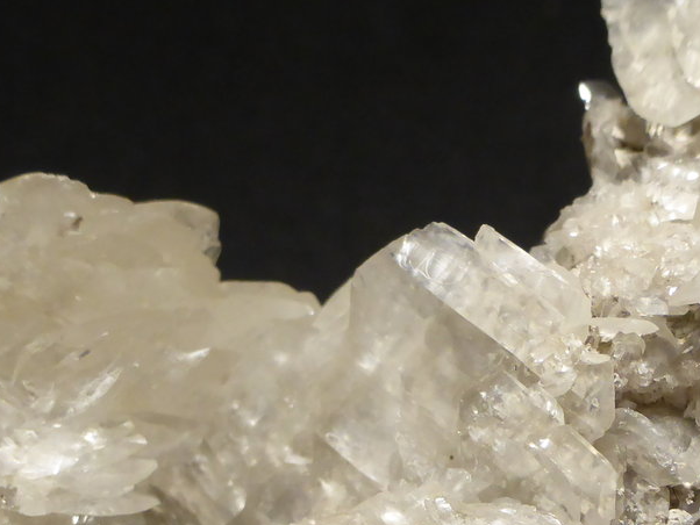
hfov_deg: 21.0
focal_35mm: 93
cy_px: 556
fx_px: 1881
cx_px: 433
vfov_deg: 15.5
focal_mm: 6.1
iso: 250
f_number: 3.7
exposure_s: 1/60
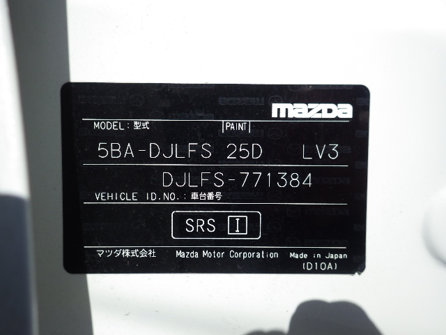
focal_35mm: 25
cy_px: 168
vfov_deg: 54.9
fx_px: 322
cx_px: 223
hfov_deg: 69.4
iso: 125
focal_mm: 4.5
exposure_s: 1/250
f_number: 7.9
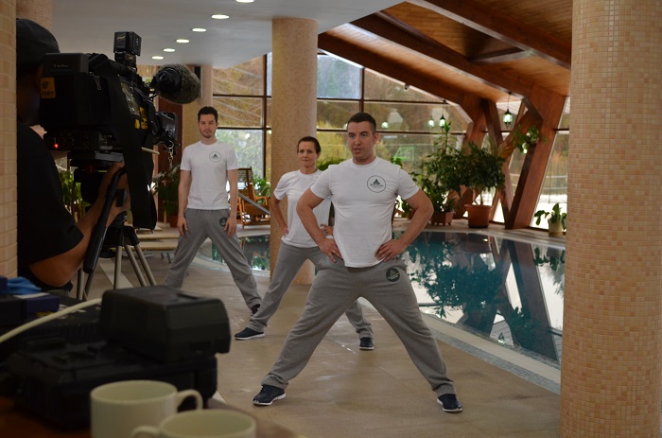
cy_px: 219
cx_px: 331
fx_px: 880
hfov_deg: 41.2
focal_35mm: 48
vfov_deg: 27.9
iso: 800
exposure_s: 1/50
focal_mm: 32
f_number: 4.8
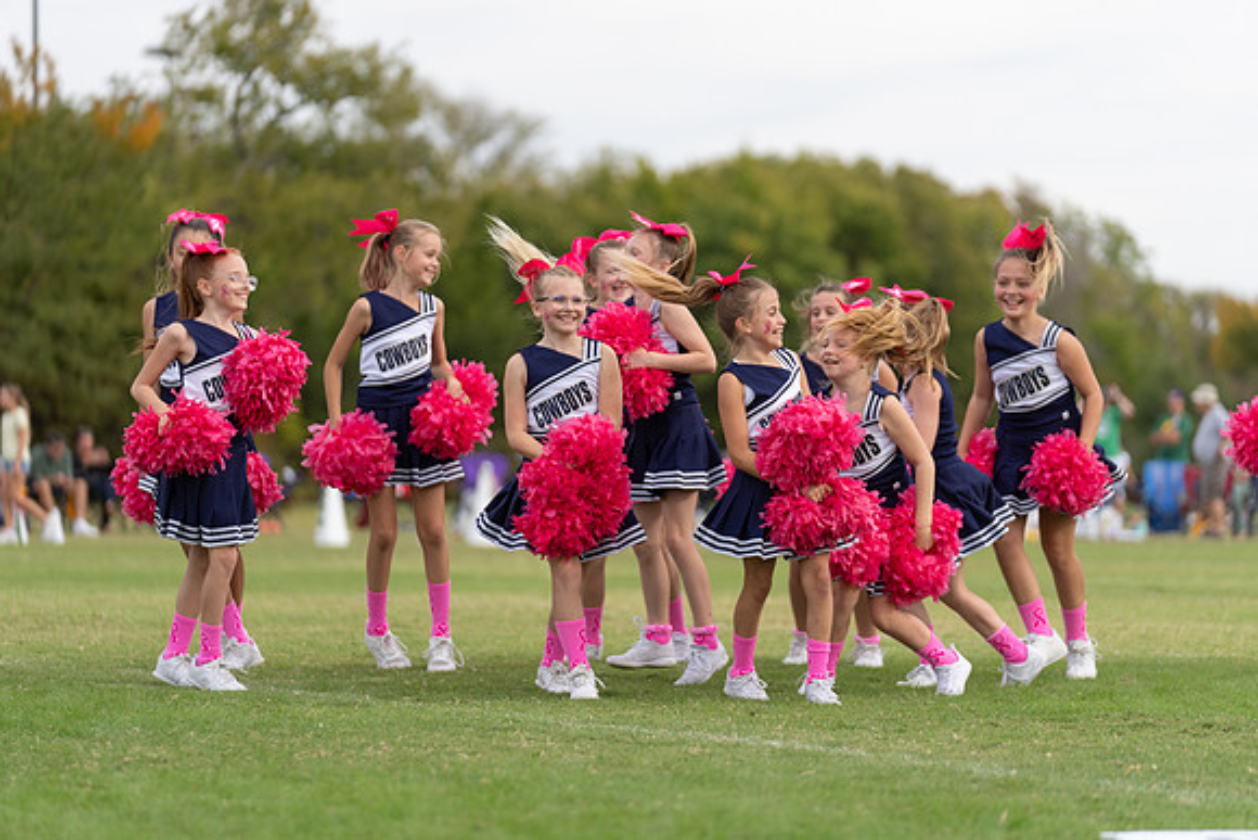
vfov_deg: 9.3
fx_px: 5138
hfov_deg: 14.0
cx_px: 629
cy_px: 420
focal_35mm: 147
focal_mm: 147
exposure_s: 1/1250
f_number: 2.8
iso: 160
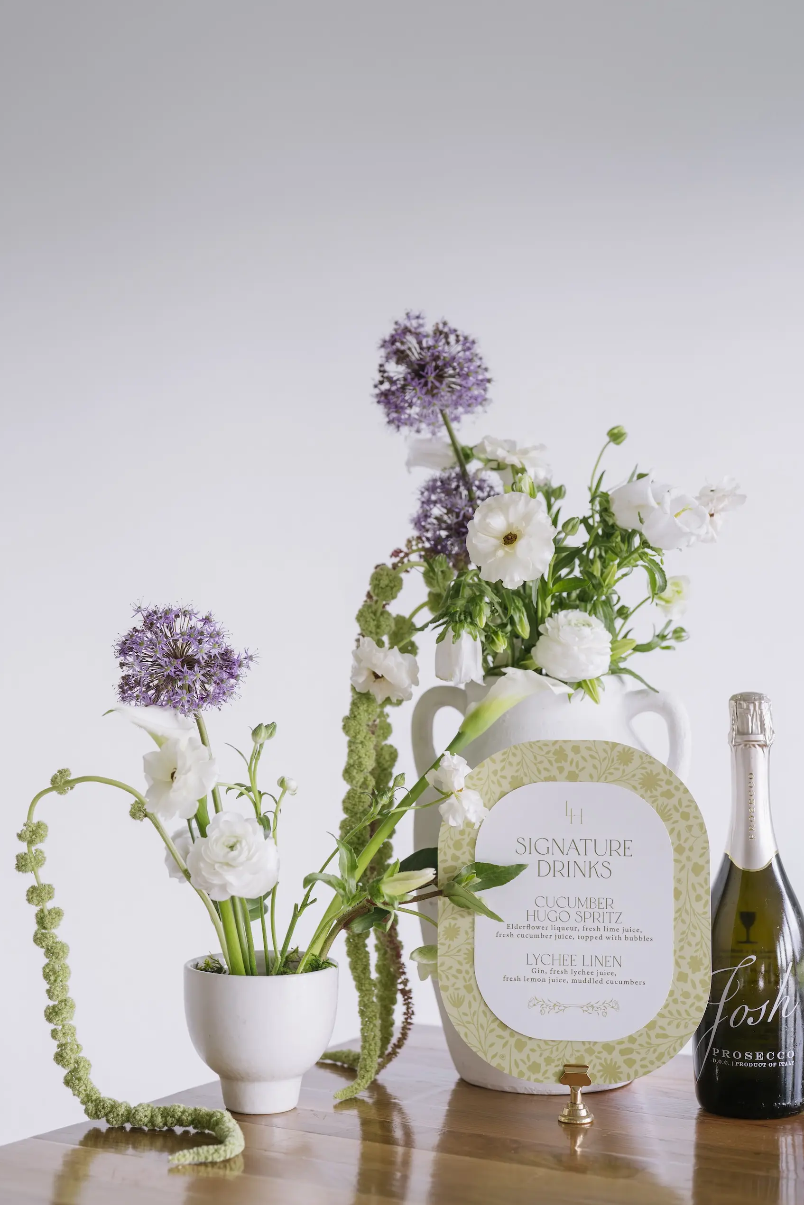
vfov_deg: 33.9
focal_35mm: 59
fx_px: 1976
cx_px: 402
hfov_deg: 23.0
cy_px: 566
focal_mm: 50
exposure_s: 1/320
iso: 800
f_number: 2.5
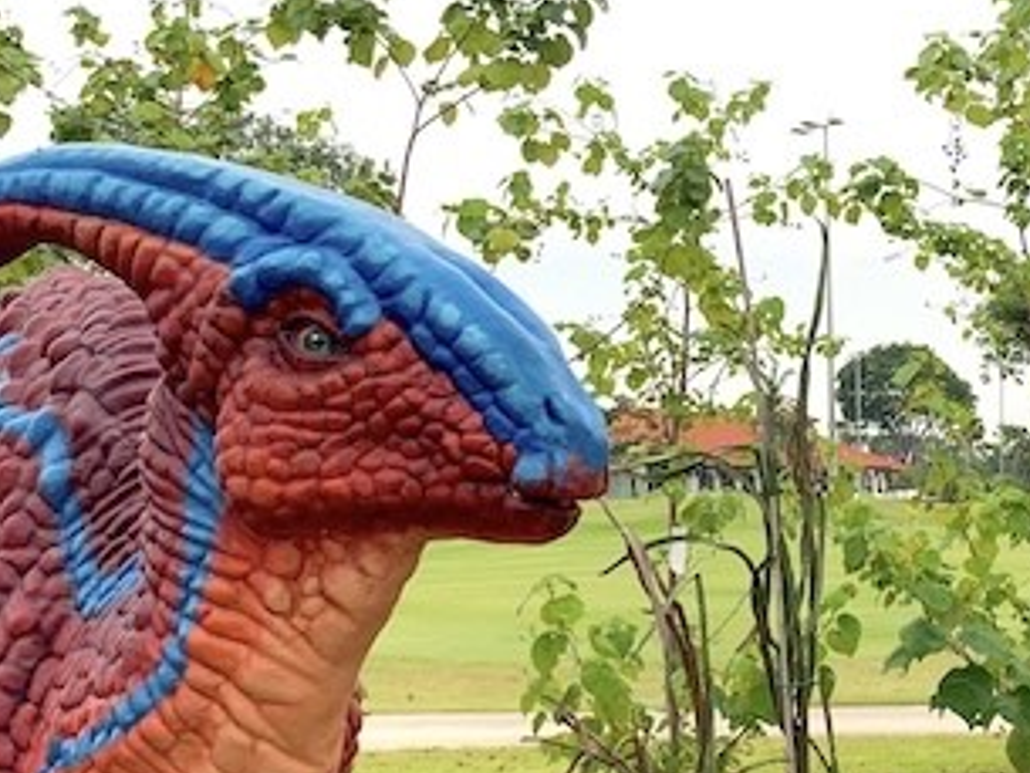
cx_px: 861
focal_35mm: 64
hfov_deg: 29.4
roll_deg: +1.8
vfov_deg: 22.9
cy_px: 366
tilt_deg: +4.6
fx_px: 1905
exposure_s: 1/2915
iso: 25
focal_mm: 4.25
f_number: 1.8
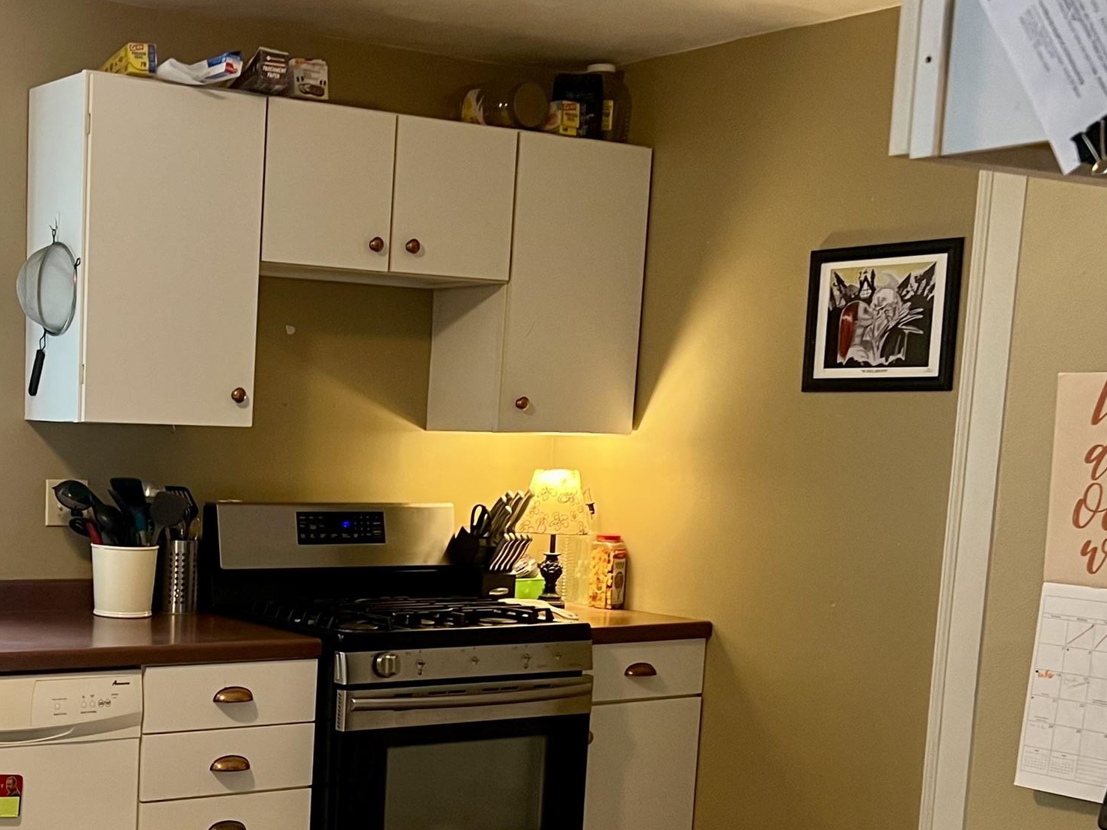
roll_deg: -2.4
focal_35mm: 54
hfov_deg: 34.3
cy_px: 656
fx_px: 1727
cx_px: 194
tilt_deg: -8.1
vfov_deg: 26.6
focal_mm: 5.7
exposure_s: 1/60
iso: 125
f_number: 1.5
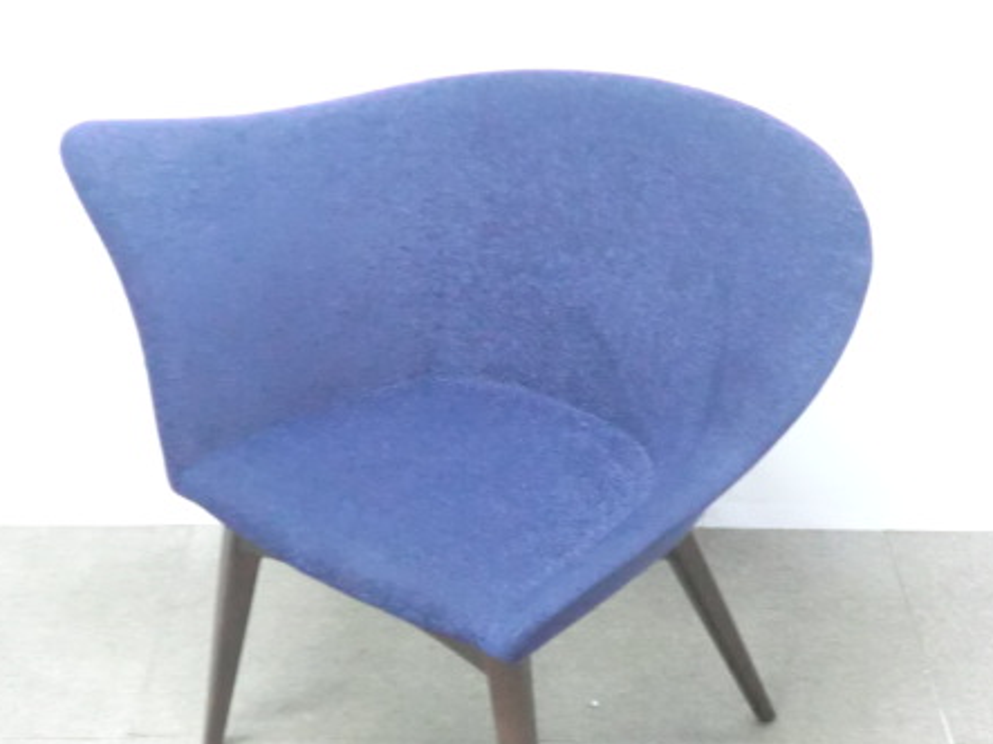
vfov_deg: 22.6
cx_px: 486
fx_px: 1864
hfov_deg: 29.8
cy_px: 424
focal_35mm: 65
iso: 800
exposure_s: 1/8
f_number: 4.3
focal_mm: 8.2
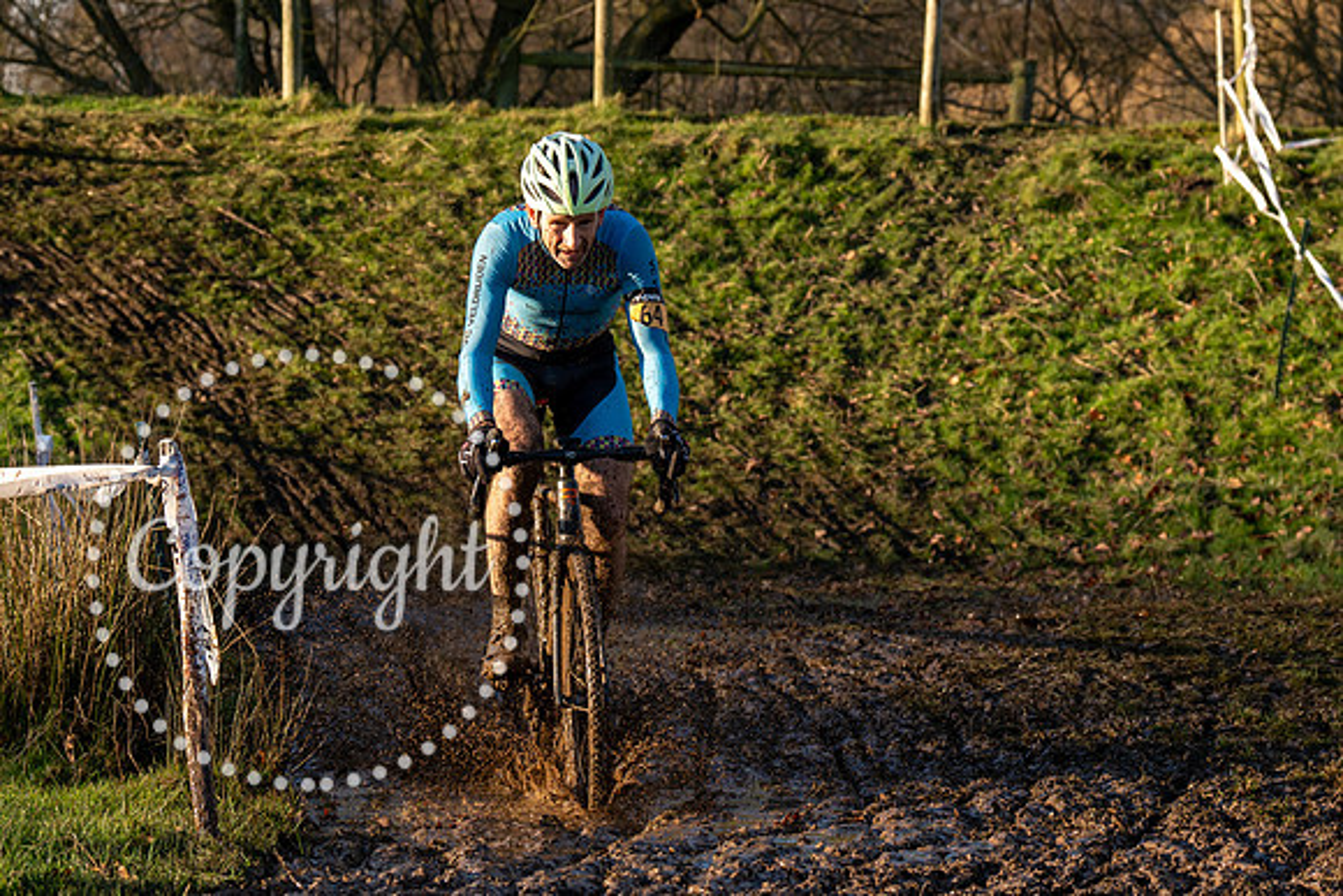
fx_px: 4792
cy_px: 307
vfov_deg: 10.7
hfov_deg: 15.9
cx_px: 944
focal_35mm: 128
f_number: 4.5
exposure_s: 1/1000
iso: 250
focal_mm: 81
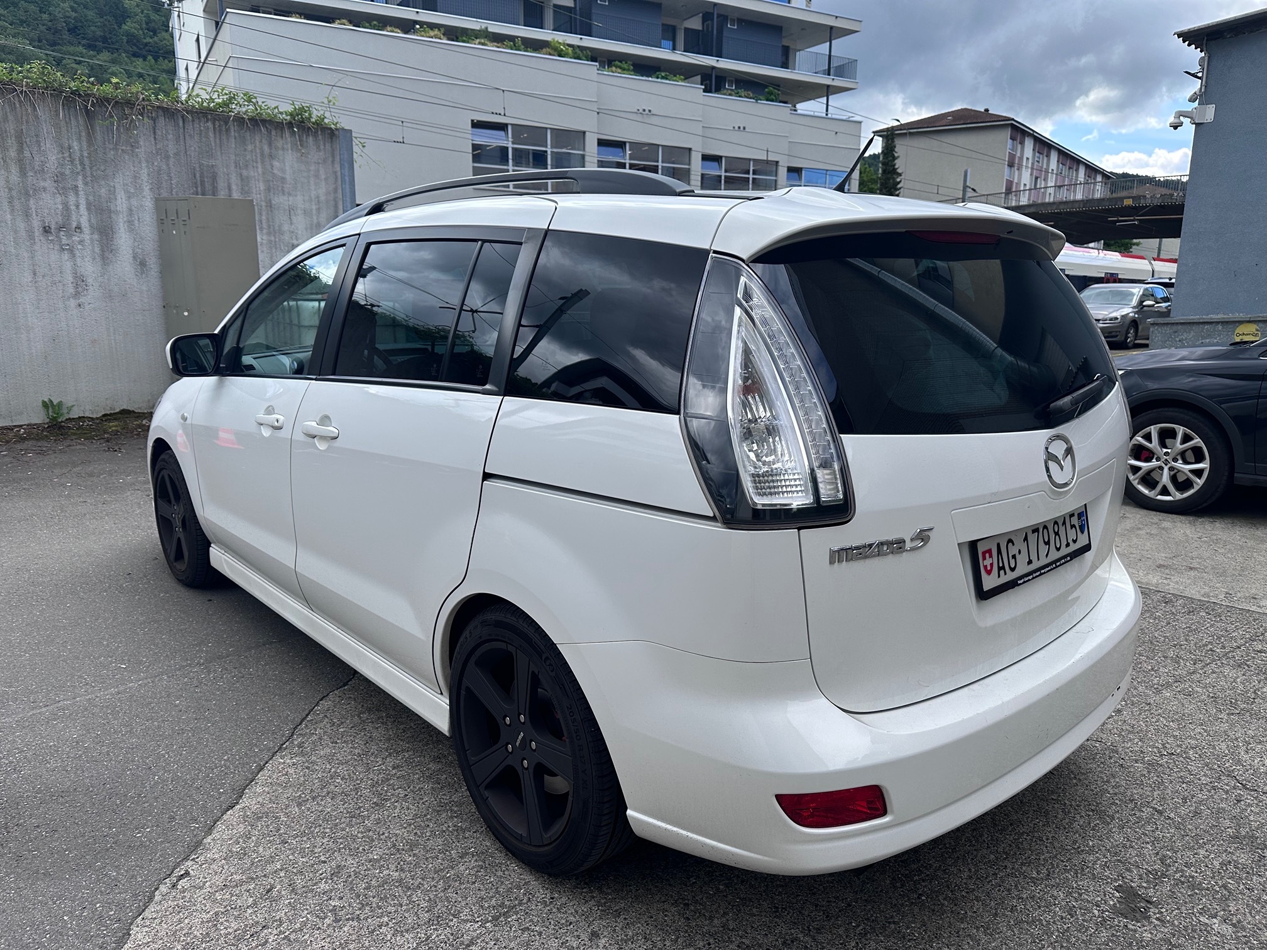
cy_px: 475
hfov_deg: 71.6
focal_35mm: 24
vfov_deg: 56.8
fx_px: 878
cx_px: 634
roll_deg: -0.7
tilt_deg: -12.0
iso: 80
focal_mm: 6.86
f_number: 1.78
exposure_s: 1/2028
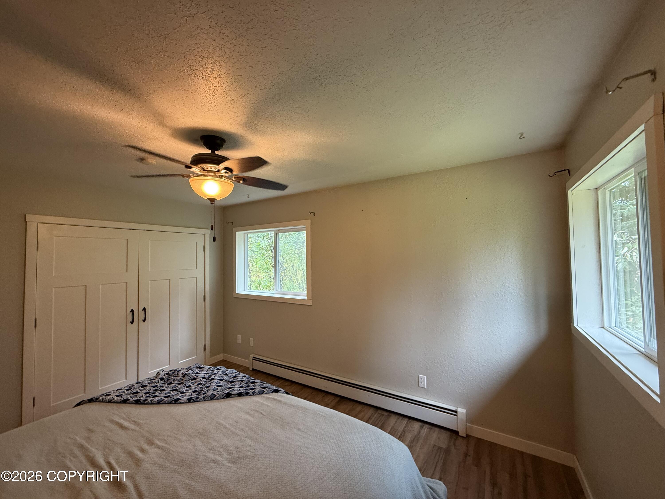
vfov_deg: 85.7
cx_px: 332
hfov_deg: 102.1
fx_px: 269
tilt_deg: +1.8
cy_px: 250
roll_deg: +1.5
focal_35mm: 14
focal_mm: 2.22
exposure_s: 1/60
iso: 250
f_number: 2.2
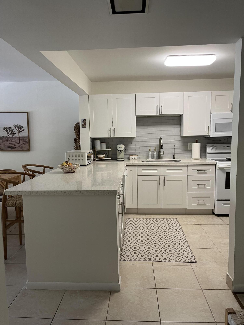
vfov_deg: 67.3
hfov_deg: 53.1
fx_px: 244
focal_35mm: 26
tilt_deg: -6.3
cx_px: 122
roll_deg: +1.6
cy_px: 162
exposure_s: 1/60
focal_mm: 5.1
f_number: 1.6
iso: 80
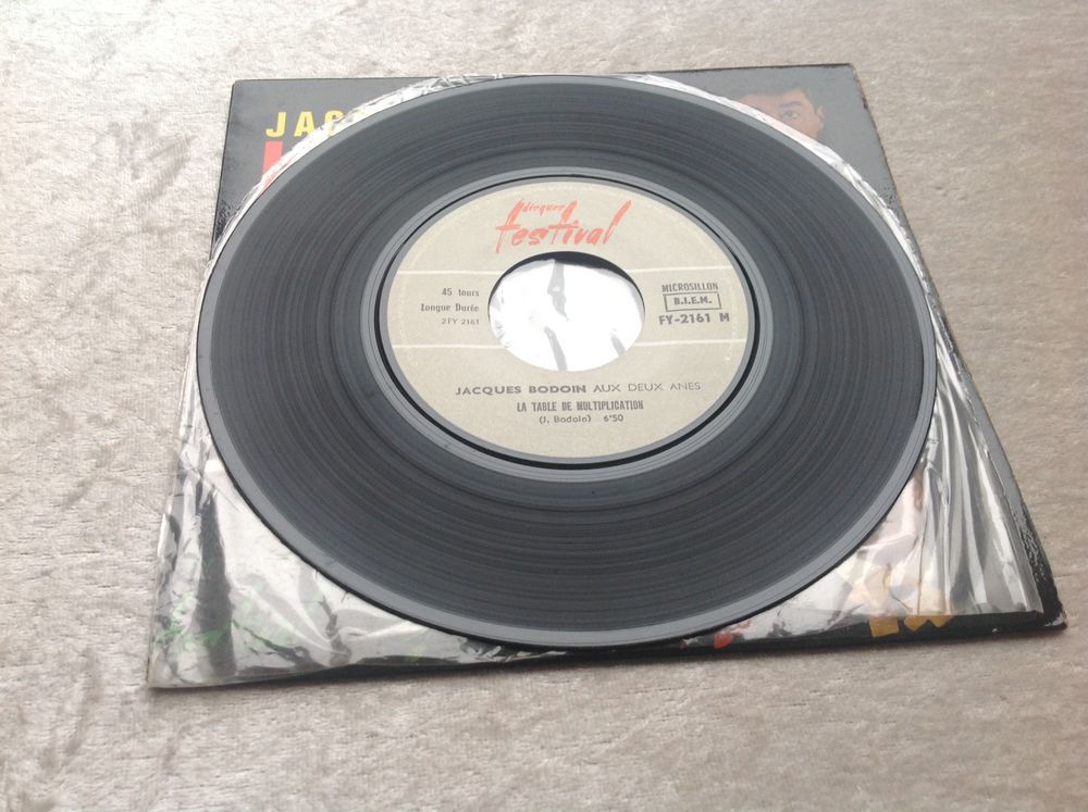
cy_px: 406
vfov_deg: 40.6
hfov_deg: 52.7
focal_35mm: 35
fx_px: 1098
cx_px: 544
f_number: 2.4
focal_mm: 4.28
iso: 64
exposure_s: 1/15
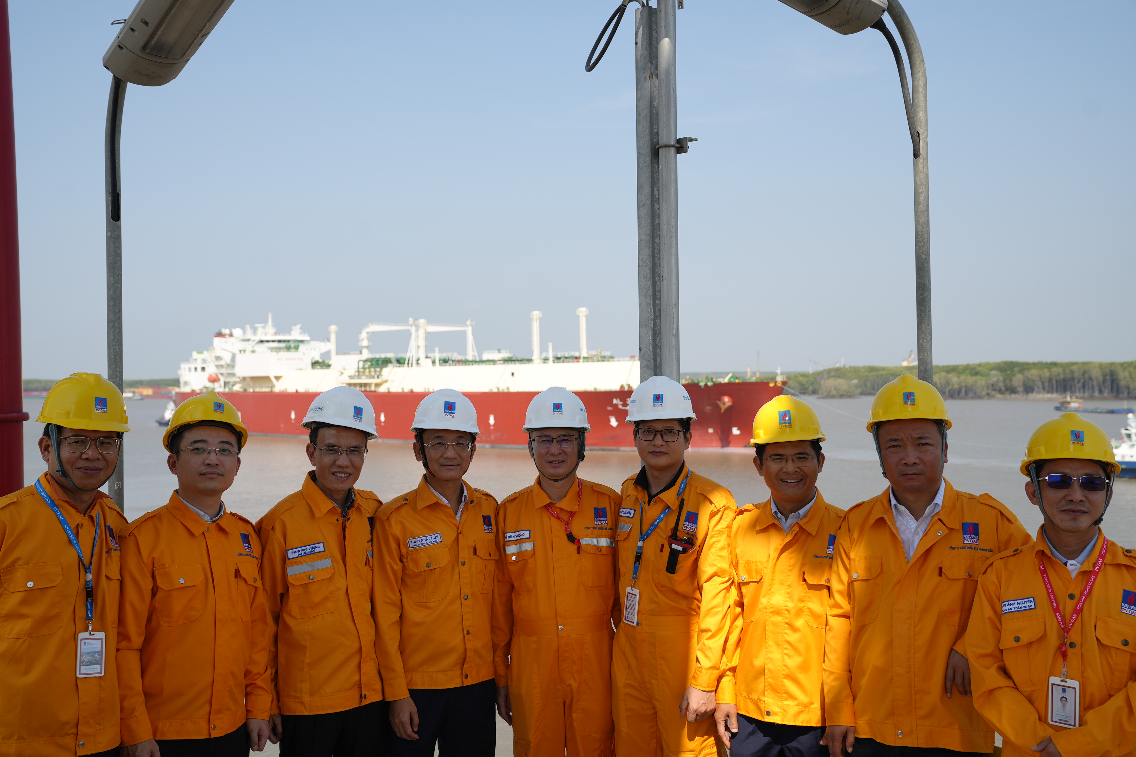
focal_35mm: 41
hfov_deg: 47.4
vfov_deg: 32.6
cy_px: 378
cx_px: 568
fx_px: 1294
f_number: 4.5
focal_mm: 41
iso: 100
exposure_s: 1/500
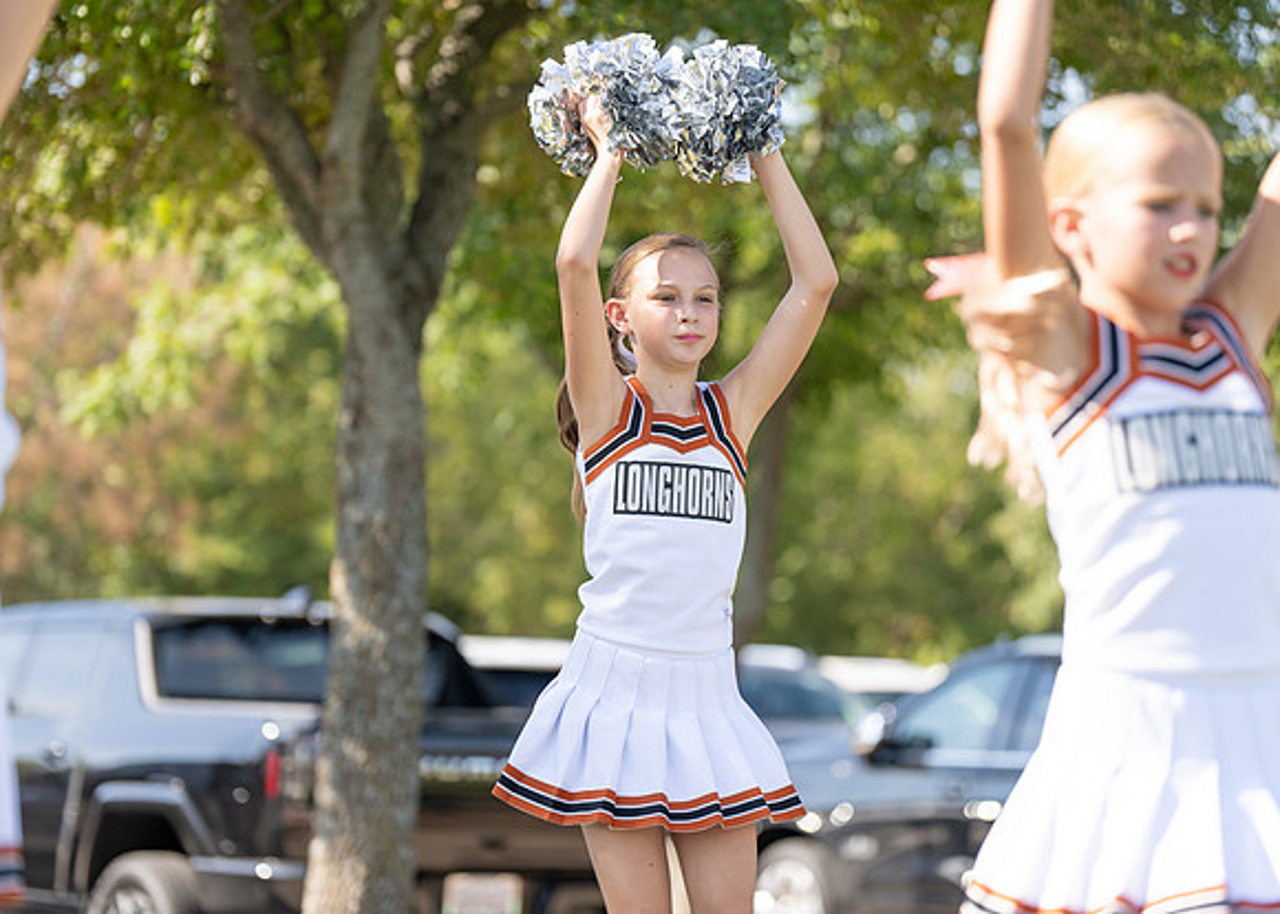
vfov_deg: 11.8
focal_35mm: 122
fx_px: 4435
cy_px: 457
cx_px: 640
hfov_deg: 16.4
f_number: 2.8
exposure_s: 1/1000
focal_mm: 115
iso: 160
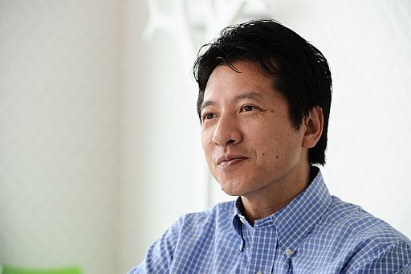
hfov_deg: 12.5
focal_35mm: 165
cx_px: 206
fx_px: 1883
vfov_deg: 8.3
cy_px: 137
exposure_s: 1/200
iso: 400
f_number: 6.3
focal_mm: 165
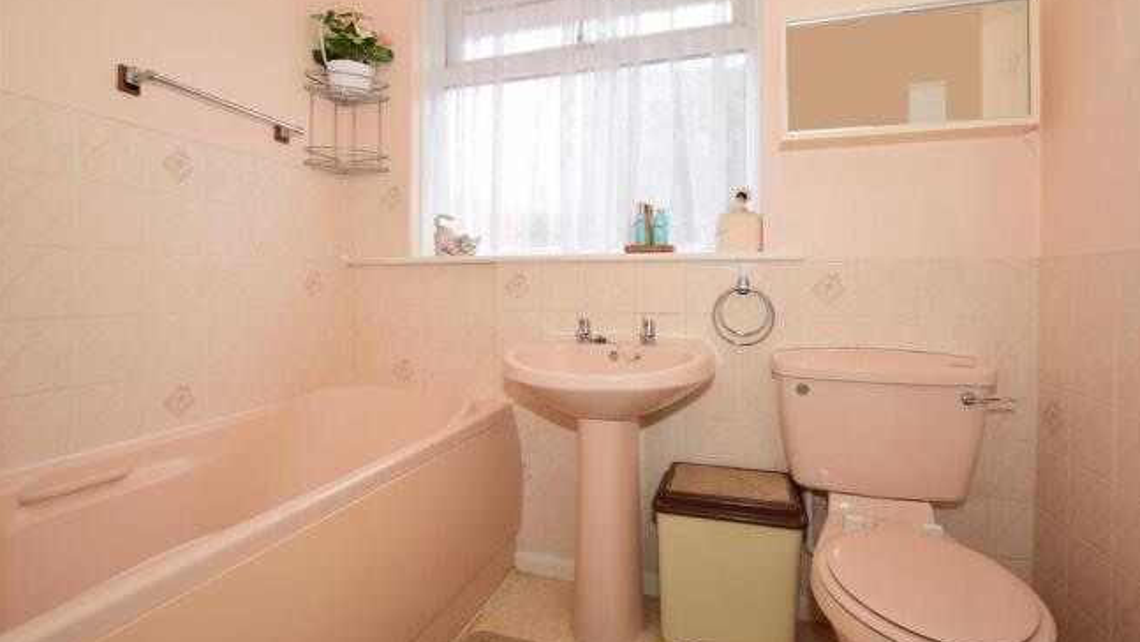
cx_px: 574
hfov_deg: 94.2
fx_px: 530
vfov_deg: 62.2
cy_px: 288
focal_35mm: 18
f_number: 5
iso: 200
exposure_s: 1/100
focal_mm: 11
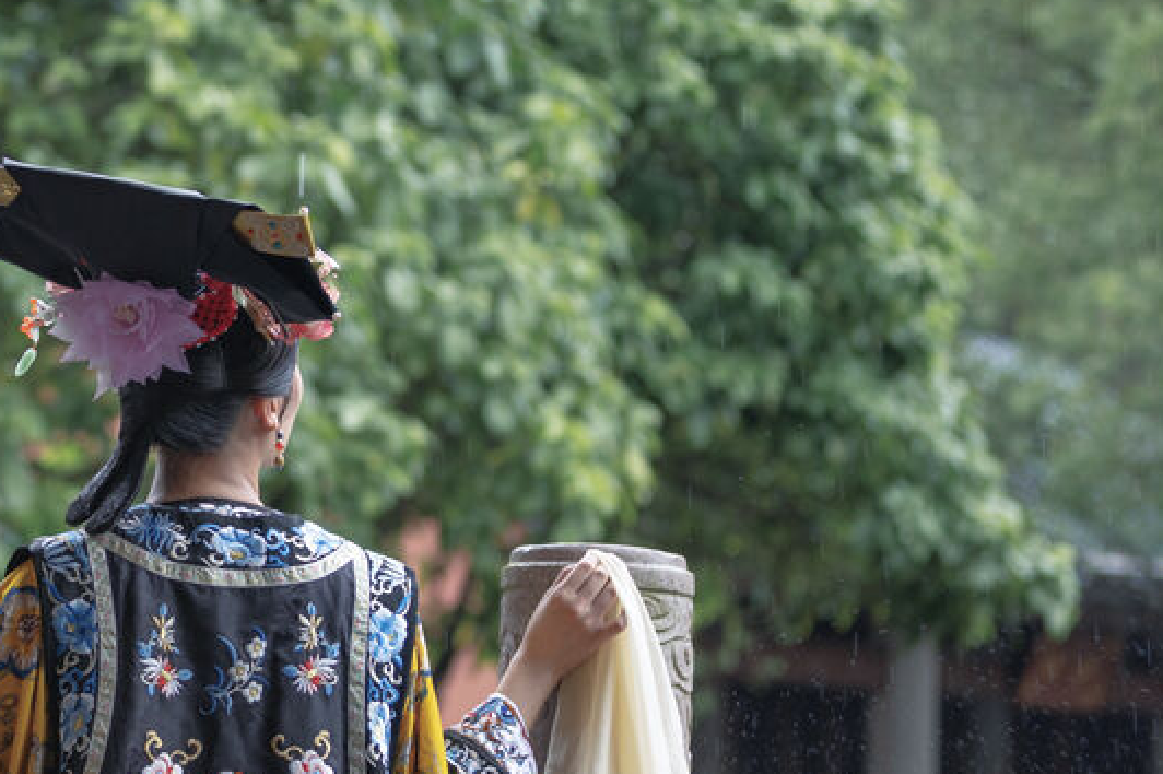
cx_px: 74
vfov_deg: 8.7
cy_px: 300
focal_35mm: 158
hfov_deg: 12.9
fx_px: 5101
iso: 125
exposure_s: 1/160
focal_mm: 70
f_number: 2.8
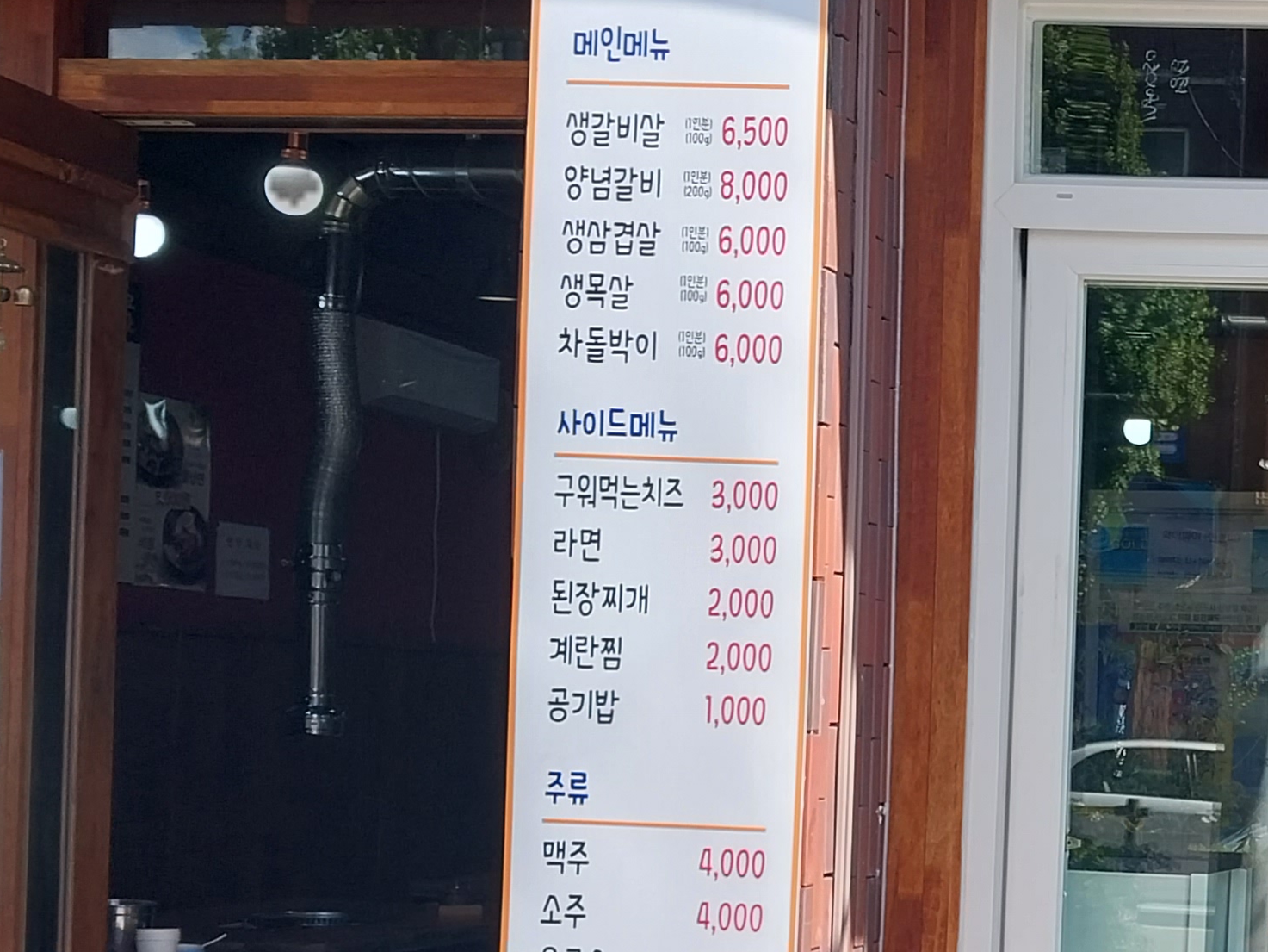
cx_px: 1264
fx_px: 2638
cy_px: 713
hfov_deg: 25.7
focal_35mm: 72
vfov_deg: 20.3
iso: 20
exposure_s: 1/209
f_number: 1.8
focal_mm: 4
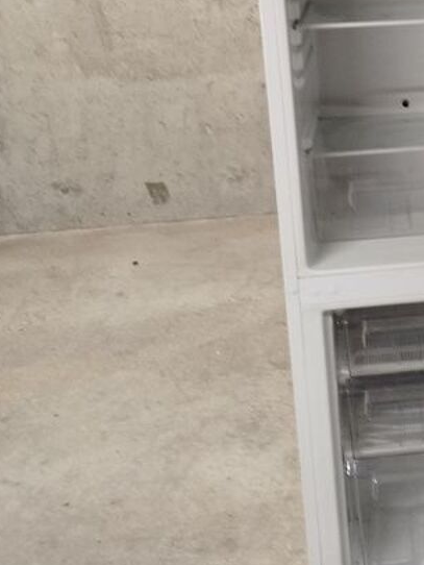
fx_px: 963
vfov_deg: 31.8
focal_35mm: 59
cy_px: 107
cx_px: 514
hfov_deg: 22.8
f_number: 1.7
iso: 250
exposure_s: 1/33
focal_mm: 5.31
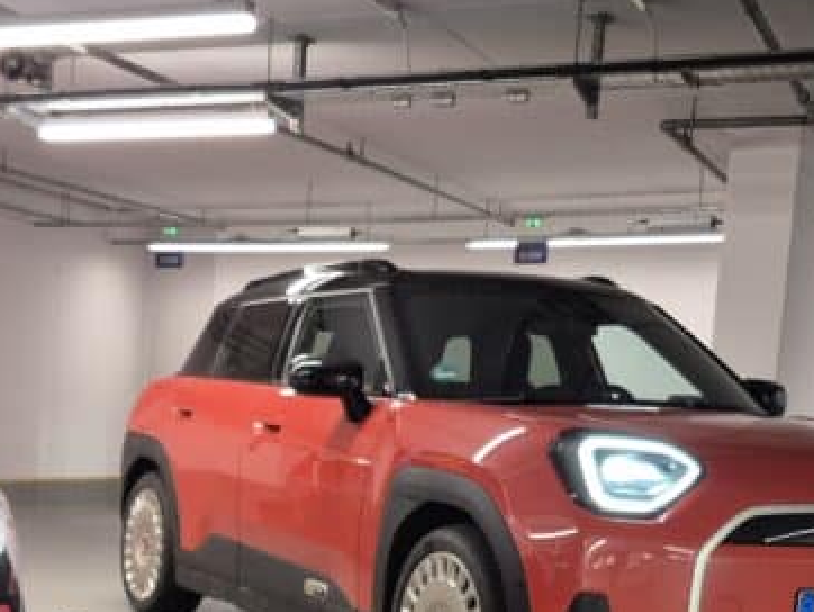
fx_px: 1529
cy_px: 659
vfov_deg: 21.5
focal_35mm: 65
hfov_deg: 29.1
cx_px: 160
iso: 250
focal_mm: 5.4
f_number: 1.8
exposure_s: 1/61
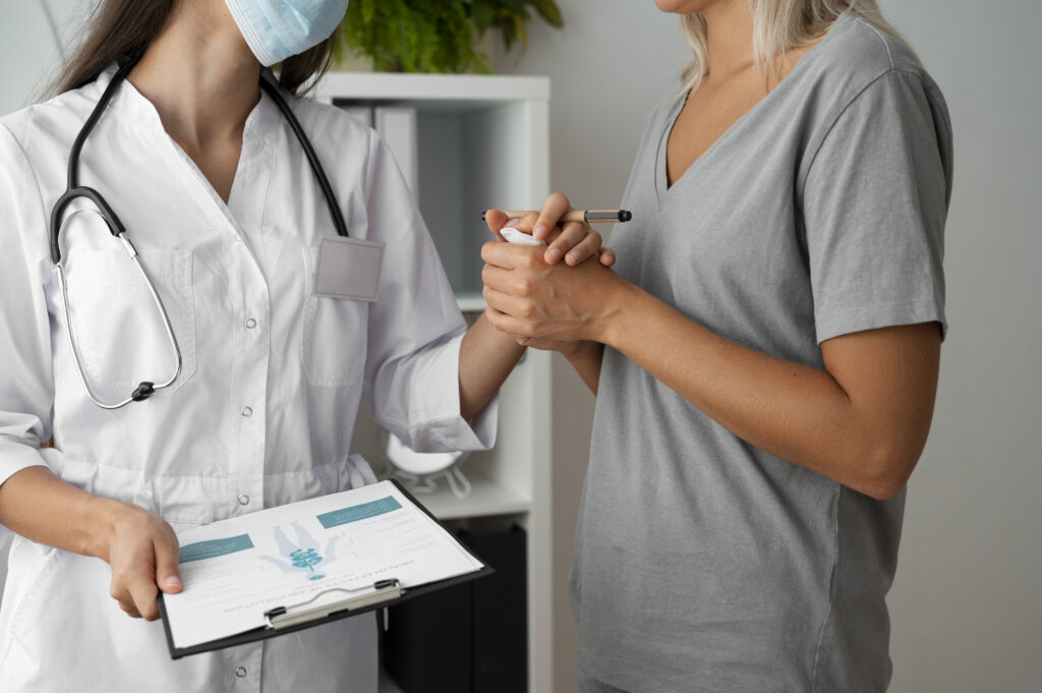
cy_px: 346
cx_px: 521
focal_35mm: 48
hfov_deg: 41.1
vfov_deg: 28.0
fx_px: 1388
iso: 500
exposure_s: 1/320
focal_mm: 48
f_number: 4.5
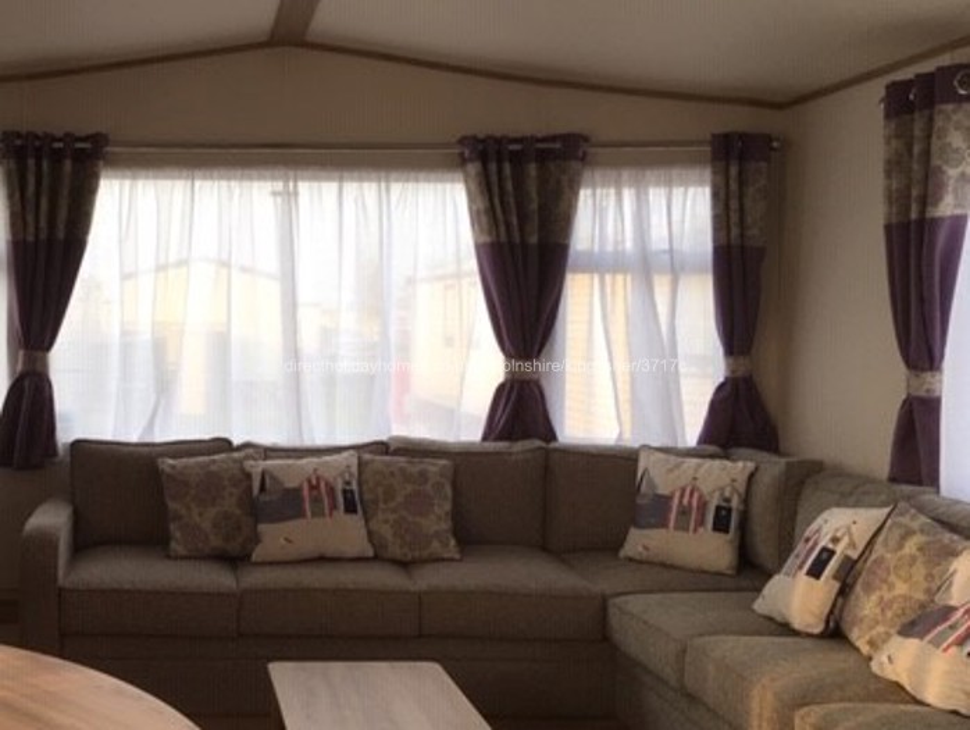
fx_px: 813
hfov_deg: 61.6
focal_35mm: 29
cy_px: 365
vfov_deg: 48.3
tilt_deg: -2.4
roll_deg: -0.5
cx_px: 485
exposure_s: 1/100
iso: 25
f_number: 2.2
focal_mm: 4.15
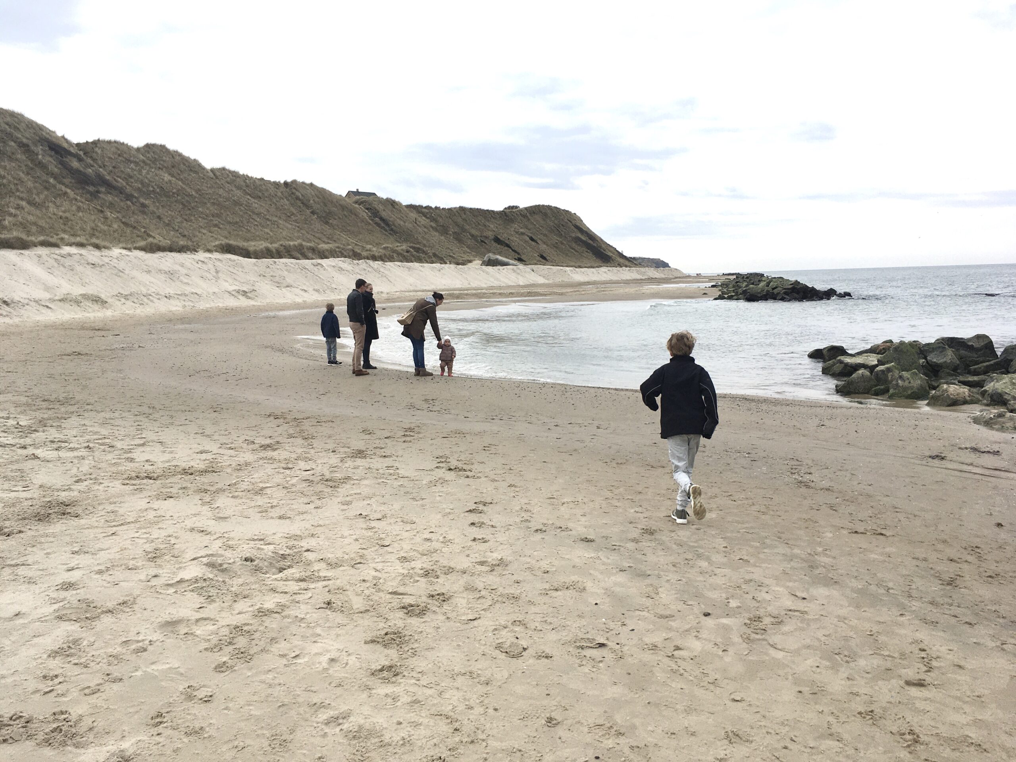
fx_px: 851
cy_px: 381
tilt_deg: -6.7
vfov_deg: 48.2
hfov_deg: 61.7
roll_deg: +2.4
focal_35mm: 29
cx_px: 508
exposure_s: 1/1832
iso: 25
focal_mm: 4.15
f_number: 2.2
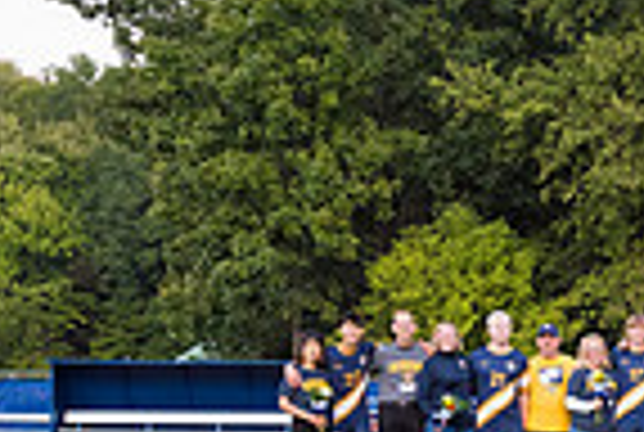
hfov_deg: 11.8
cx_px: 1021
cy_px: 414
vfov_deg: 8.3
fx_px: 2958
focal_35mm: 165
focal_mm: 40
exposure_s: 1/640
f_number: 6.3
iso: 2000
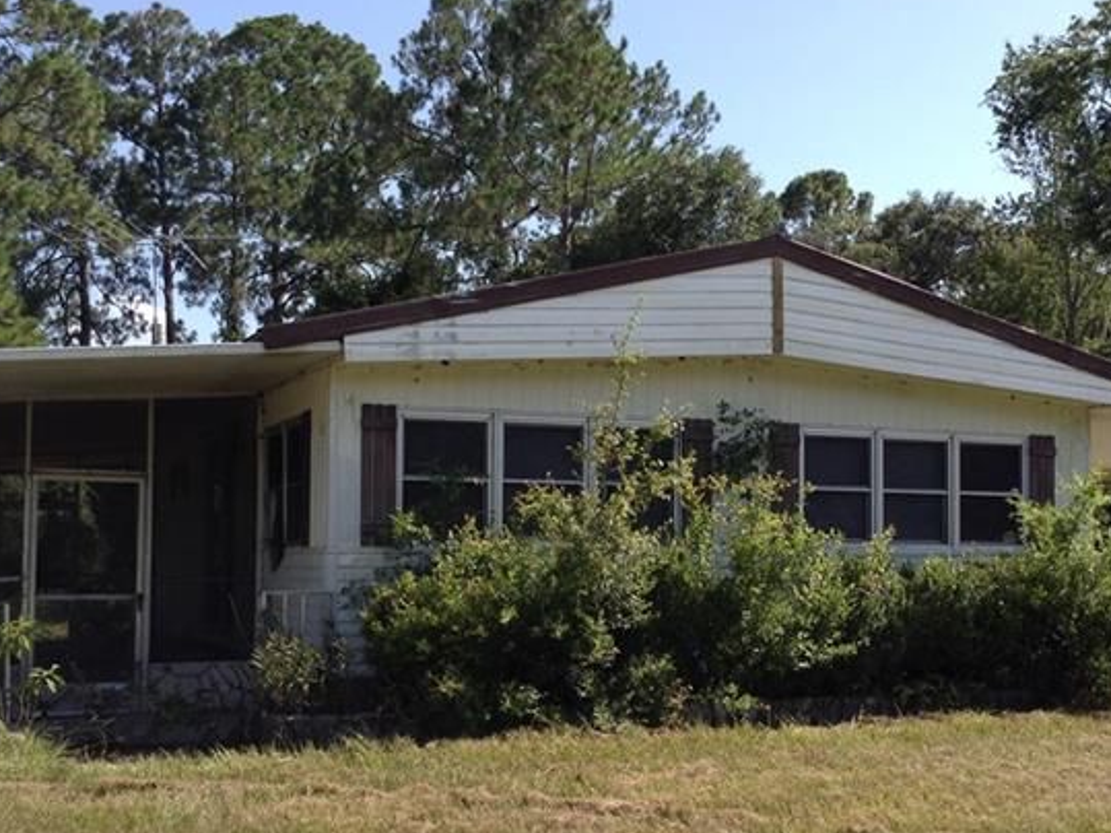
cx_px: 594
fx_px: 1572
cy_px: 497
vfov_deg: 29.6
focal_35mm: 49
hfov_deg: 38.9
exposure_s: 1/682
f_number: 2.4
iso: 32
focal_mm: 3.3
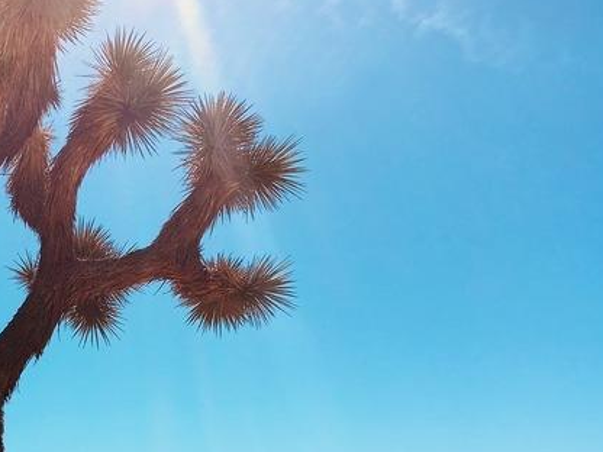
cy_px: 458
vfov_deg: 21.1
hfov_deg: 27.5
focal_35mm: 67
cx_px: 19
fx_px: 1167
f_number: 2.2
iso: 25
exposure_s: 1/3205
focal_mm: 4.15
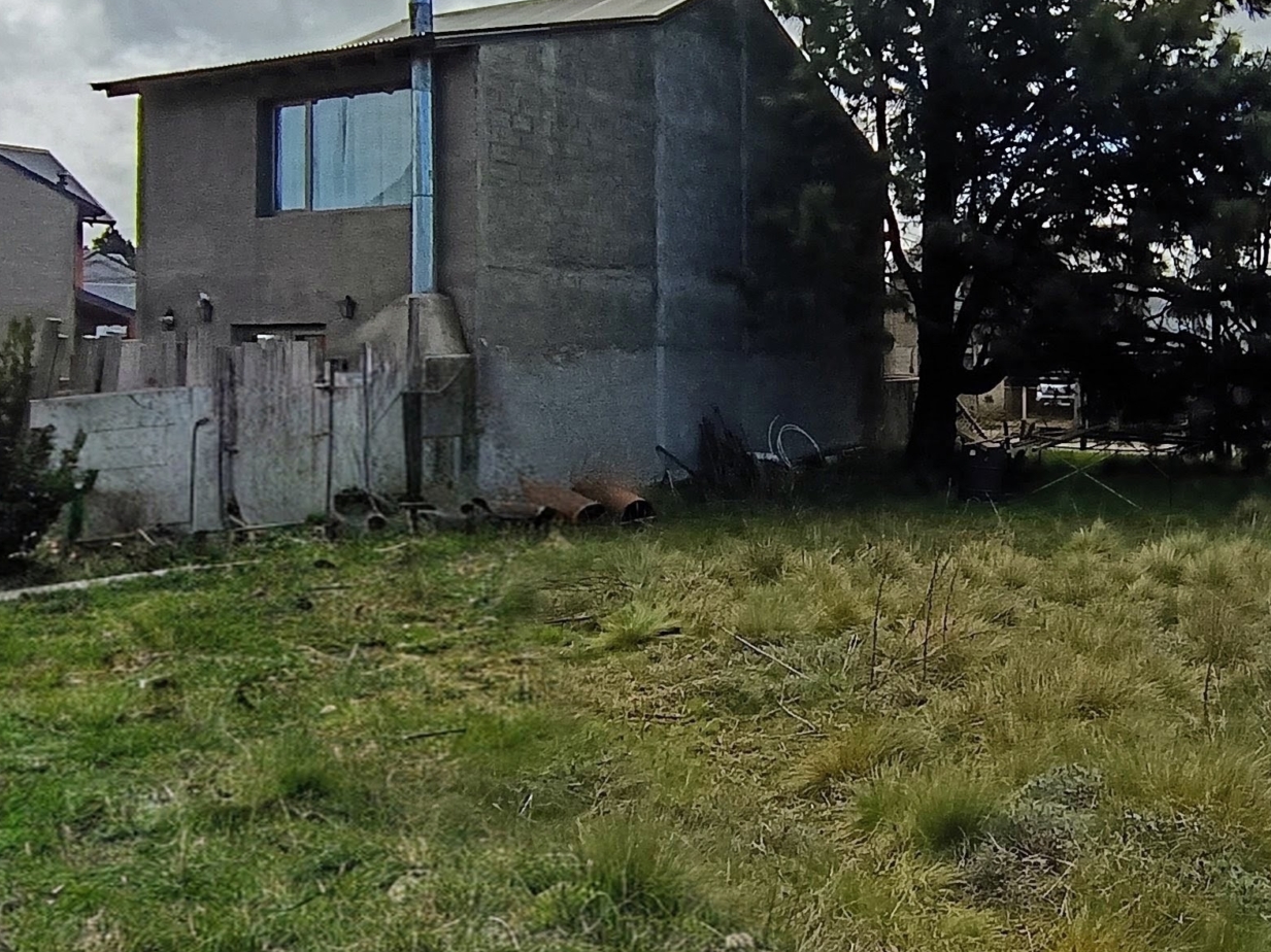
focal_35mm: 27
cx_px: 856
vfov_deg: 50.2
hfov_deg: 63.5
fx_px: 991
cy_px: 298
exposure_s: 1/2079
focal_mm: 1.64
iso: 101
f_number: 2.2
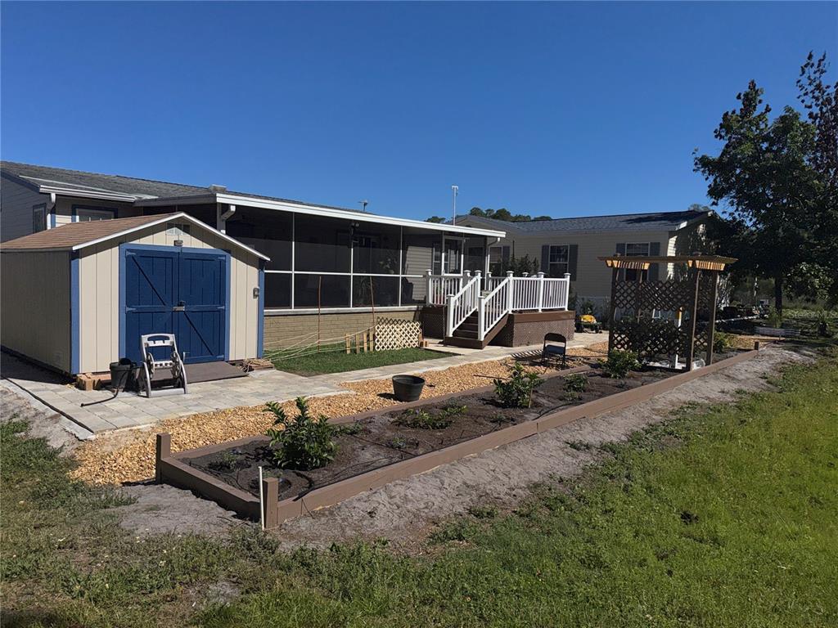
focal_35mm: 24
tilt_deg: -4.0
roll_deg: -1.3
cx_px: 419
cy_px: 314
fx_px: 581
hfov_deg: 71.6
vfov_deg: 56.8
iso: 50
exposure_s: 1/50000
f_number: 1.78
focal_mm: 6.76
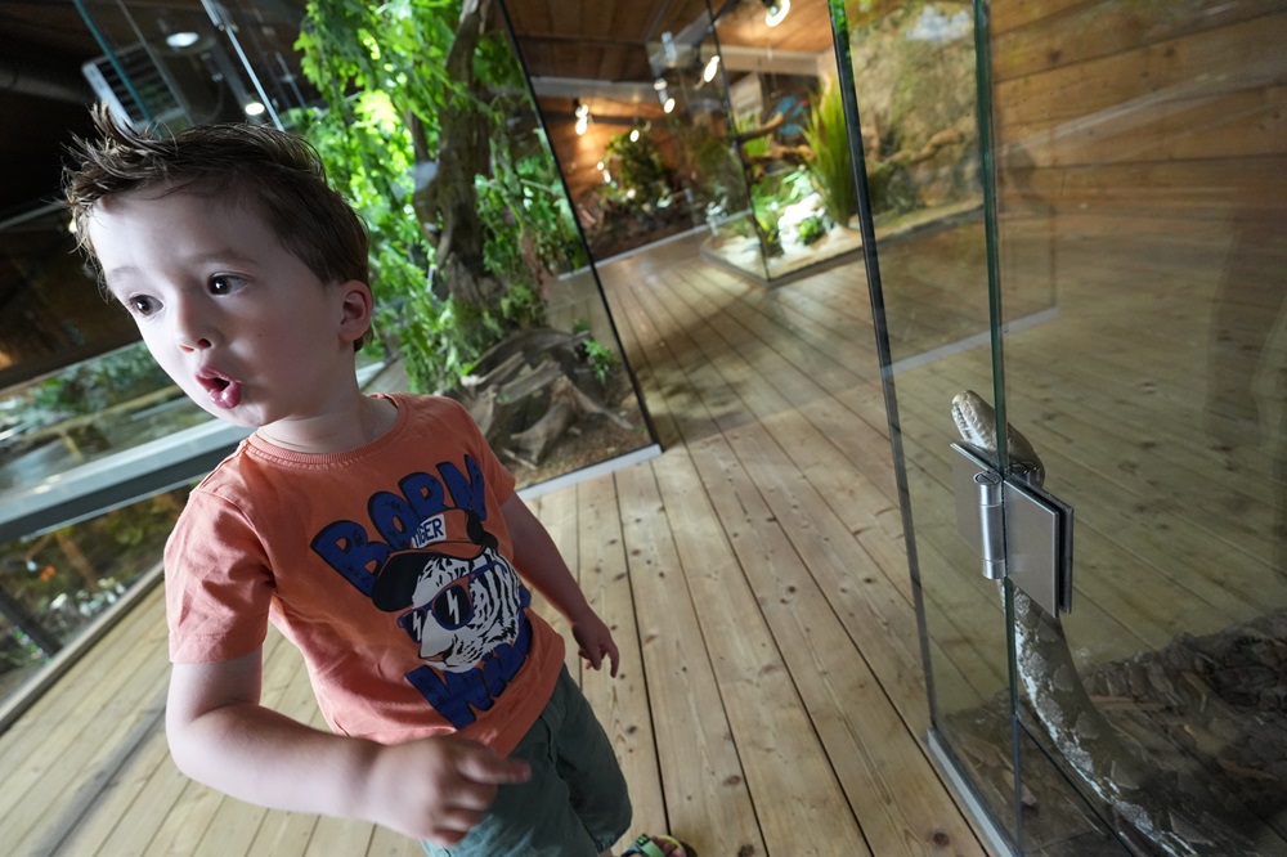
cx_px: 644
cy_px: 428
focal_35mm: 16
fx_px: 572
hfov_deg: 96.8
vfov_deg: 73.7
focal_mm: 16
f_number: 4
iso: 5000
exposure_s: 1/160
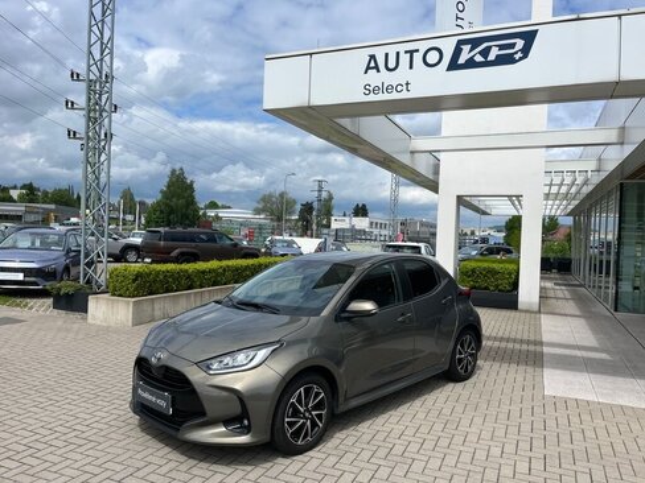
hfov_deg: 67.3
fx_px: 484
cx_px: 322
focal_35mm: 26
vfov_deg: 53.1
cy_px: 242
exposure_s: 1/6173
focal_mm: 5.1
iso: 50
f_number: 1.6
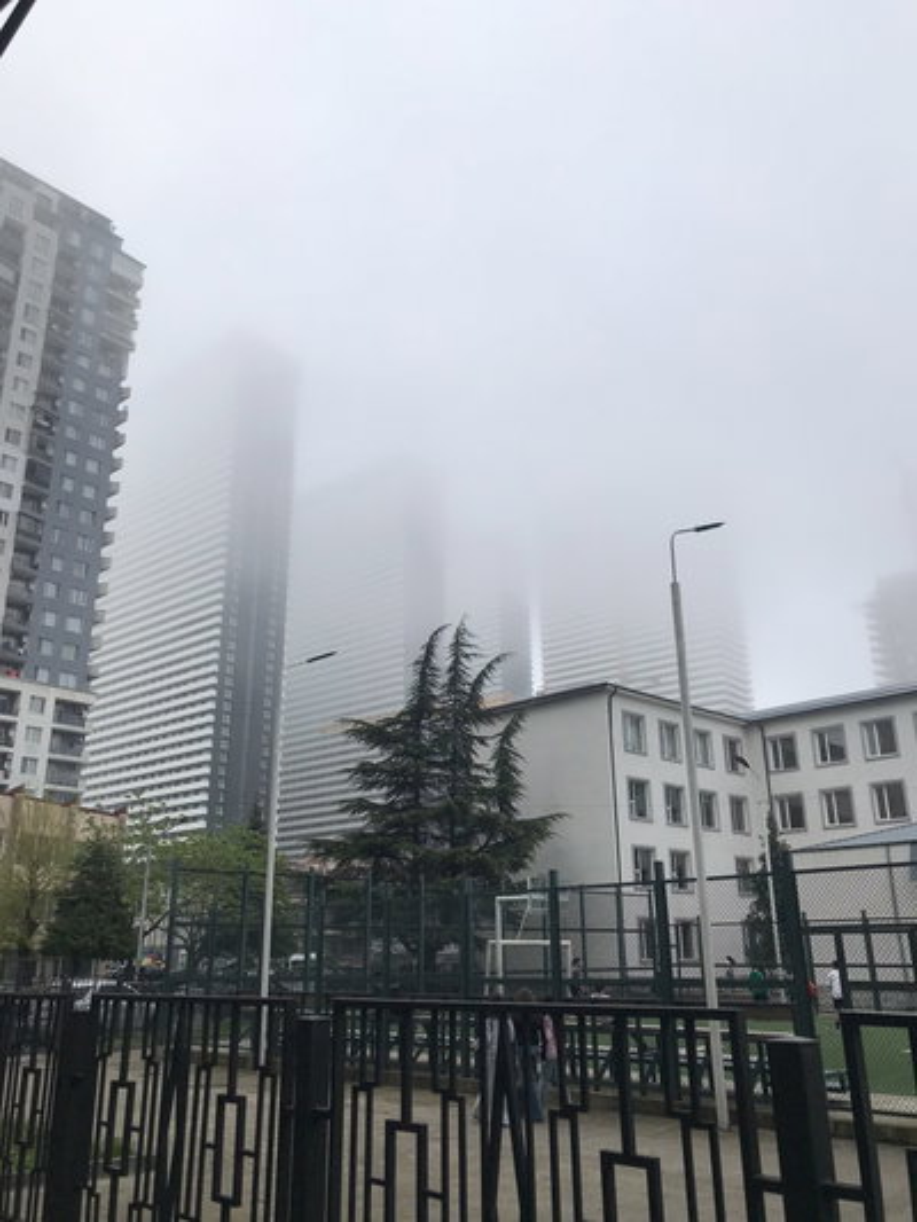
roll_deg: +0.1
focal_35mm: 28
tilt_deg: +19.3
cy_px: 611
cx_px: 458
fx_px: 989
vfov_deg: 63.4
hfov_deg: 49.8
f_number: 1.8
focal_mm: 3.99
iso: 20
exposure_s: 1/2128
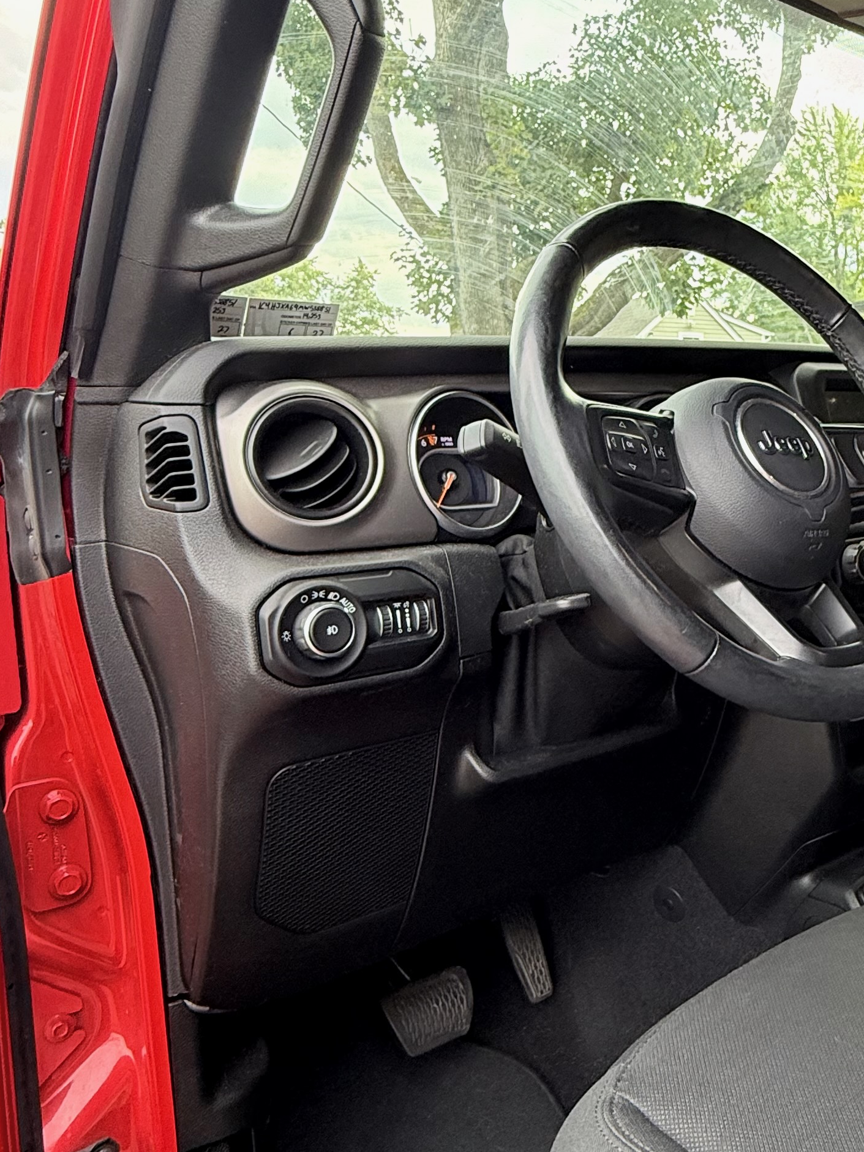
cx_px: 686
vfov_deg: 59.9
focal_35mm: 30
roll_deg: +2.7
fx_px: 999
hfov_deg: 44.6
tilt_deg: -4.7
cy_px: 537
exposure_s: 1/99
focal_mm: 2.22
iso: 160
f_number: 2.2
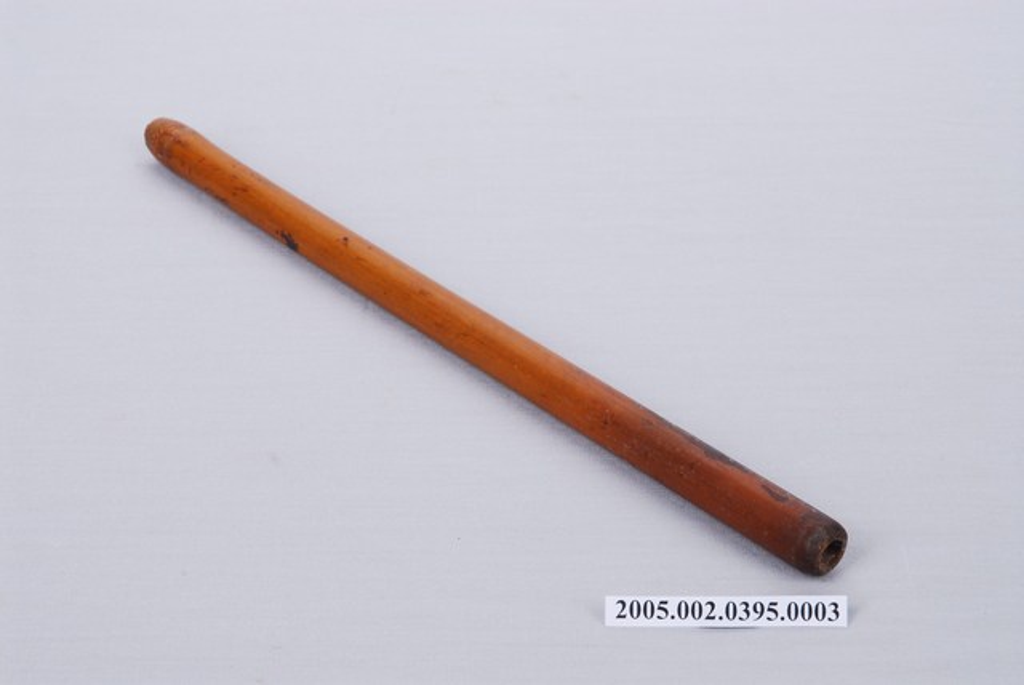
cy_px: 342
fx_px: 2989
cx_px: 512
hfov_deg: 19.4
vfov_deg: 13.1
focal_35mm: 105
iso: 100
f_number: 20
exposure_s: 1/80
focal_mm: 70
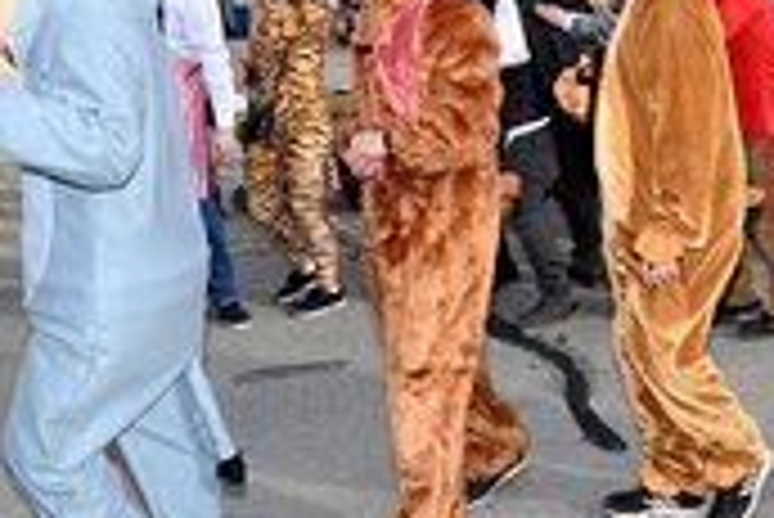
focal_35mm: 59
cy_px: 117
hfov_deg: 32.3
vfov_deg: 22.7
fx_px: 1273
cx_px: 684
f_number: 22
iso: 1000
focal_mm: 25.5
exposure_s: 1/200
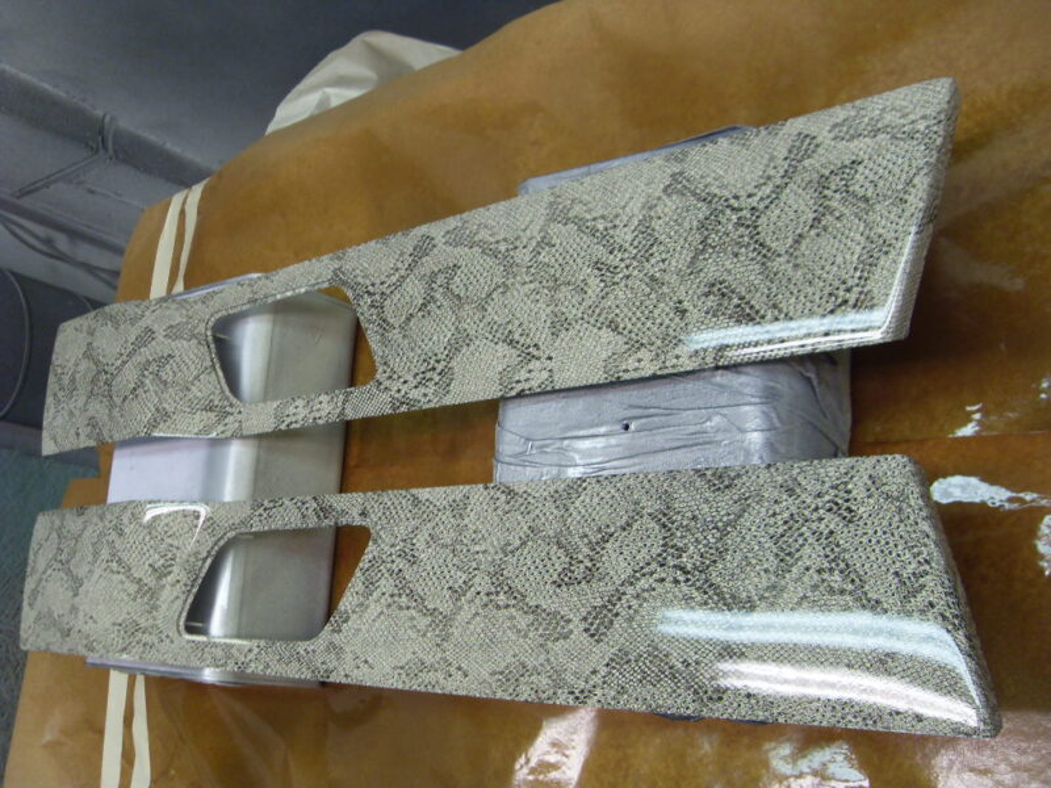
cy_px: 394
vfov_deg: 40.7
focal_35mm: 35
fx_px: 1063
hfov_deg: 52.6
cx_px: 526
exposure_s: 1/45
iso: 100
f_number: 2.8
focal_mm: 6.3
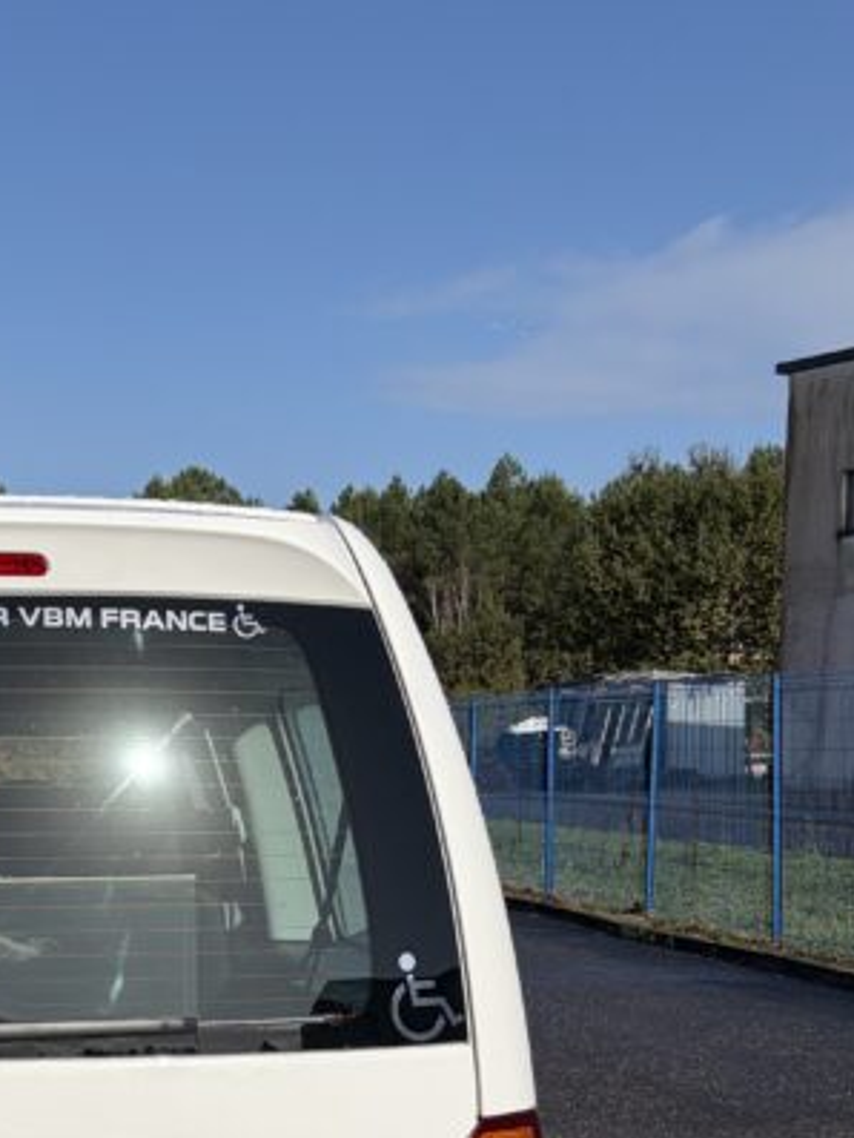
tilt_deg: -7.3
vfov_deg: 27.8
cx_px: -126
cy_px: 1049
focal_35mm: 67
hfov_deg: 20.7
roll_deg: +1.3
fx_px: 2203
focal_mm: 5.96
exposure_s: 1/10101
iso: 50
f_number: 1.6
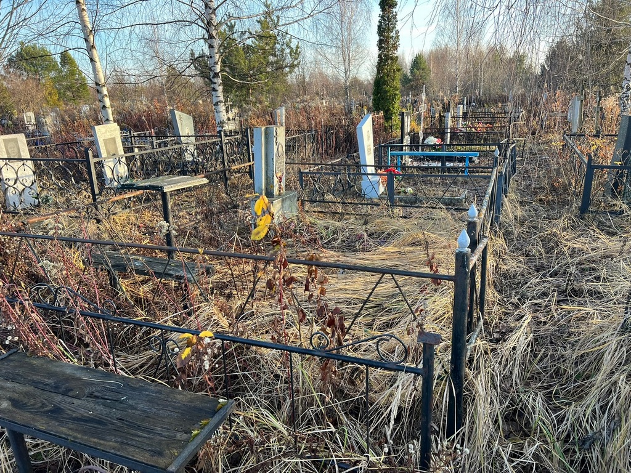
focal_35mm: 26
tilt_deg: -16.2
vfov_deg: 53.1
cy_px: 236
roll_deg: +4.2
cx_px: 316
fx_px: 474
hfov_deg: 67.3
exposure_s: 1/293
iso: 40
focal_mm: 5.7
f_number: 1.5
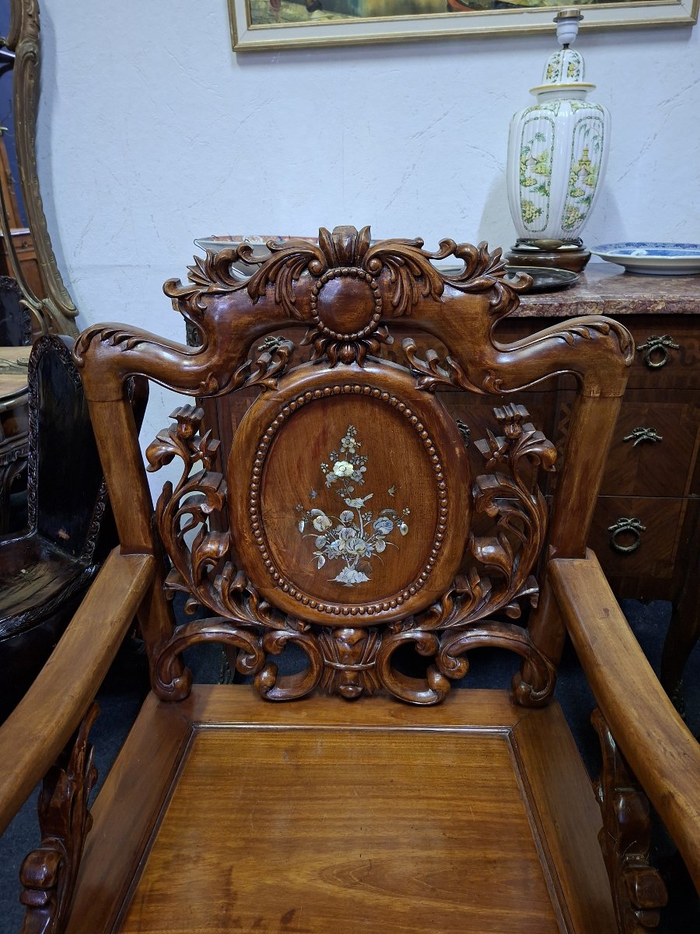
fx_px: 620
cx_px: 350
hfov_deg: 58.9
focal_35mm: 23
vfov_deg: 73.9
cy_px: 467
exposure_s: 1/25
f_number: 1.8
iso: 400
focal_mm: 5.54
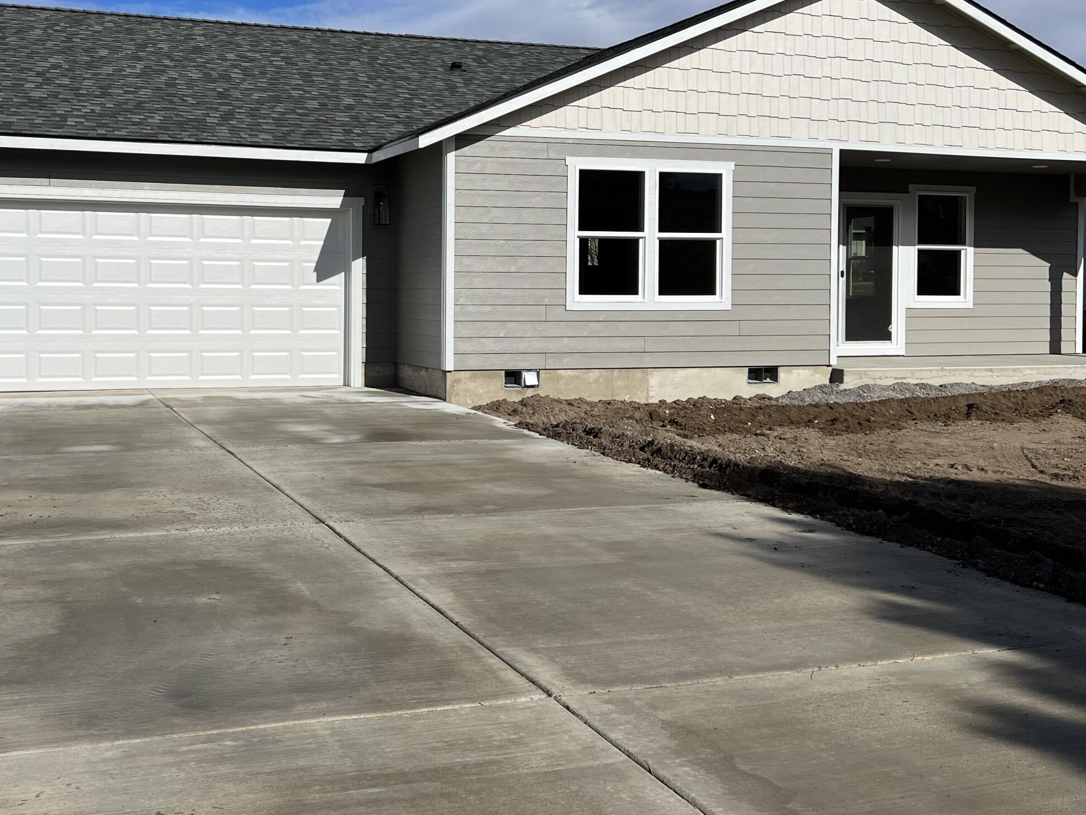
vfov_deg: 35.8
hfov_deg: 46.2
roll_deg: -0.6
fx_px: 1255
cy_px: 320
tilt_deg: -2.0
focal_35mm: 40
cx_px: 387
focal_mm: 5.7
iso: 50
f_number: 1.5
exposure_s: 1/10309
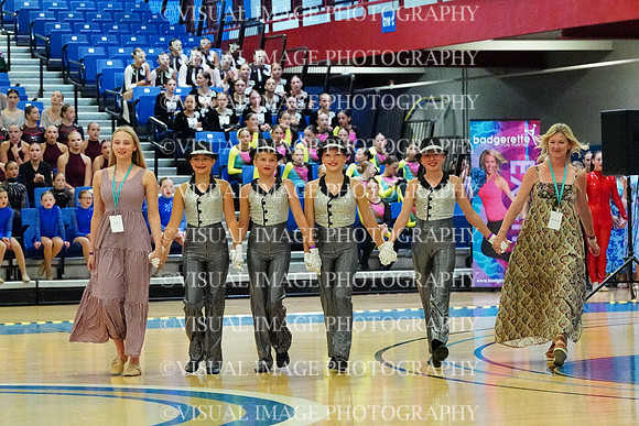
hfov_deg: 15.2
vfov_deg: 10.2
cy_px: 213
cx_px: 320
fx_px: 2397
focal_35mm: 135
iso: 25600
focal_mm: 90
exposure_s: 1/1000
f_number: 4
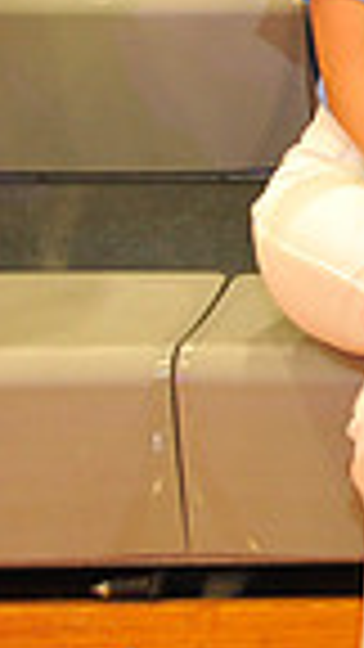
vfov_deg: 13.1
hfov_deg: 6.5
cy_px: -130
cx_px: 1299
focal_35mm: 160
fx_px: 2745
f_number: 6.3
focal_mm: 38
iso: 1600
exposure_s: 1/60
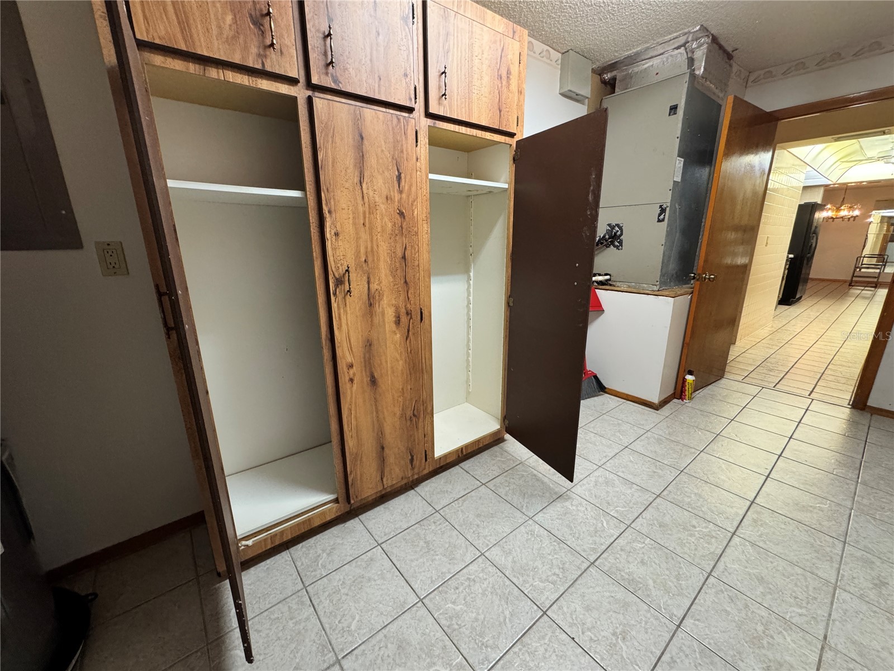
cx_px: 447
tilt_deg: -15.5
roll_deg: +0.2
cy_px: 336
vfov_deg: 85.7
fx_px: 362
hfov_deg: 102.1
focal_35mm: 14
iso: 400
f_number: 2.2
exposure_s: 1/60
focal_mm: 2.22
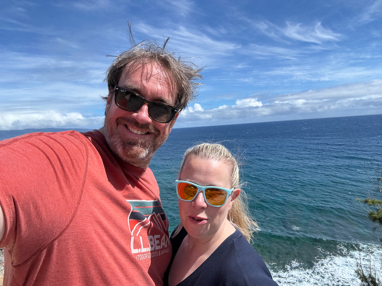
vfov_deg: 58.9
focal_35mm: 23
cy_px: 143
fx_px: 254
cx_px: 191
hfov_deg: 73.9
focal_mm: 2.69
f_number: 1.9
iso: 25
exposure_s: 1/1172
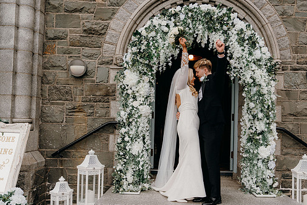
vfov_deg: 37.8
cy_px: 117
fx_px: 299
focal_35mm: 35
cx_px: 175
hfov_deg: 54.2
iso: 125
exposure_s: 1/250
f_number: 3.5
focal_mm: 30
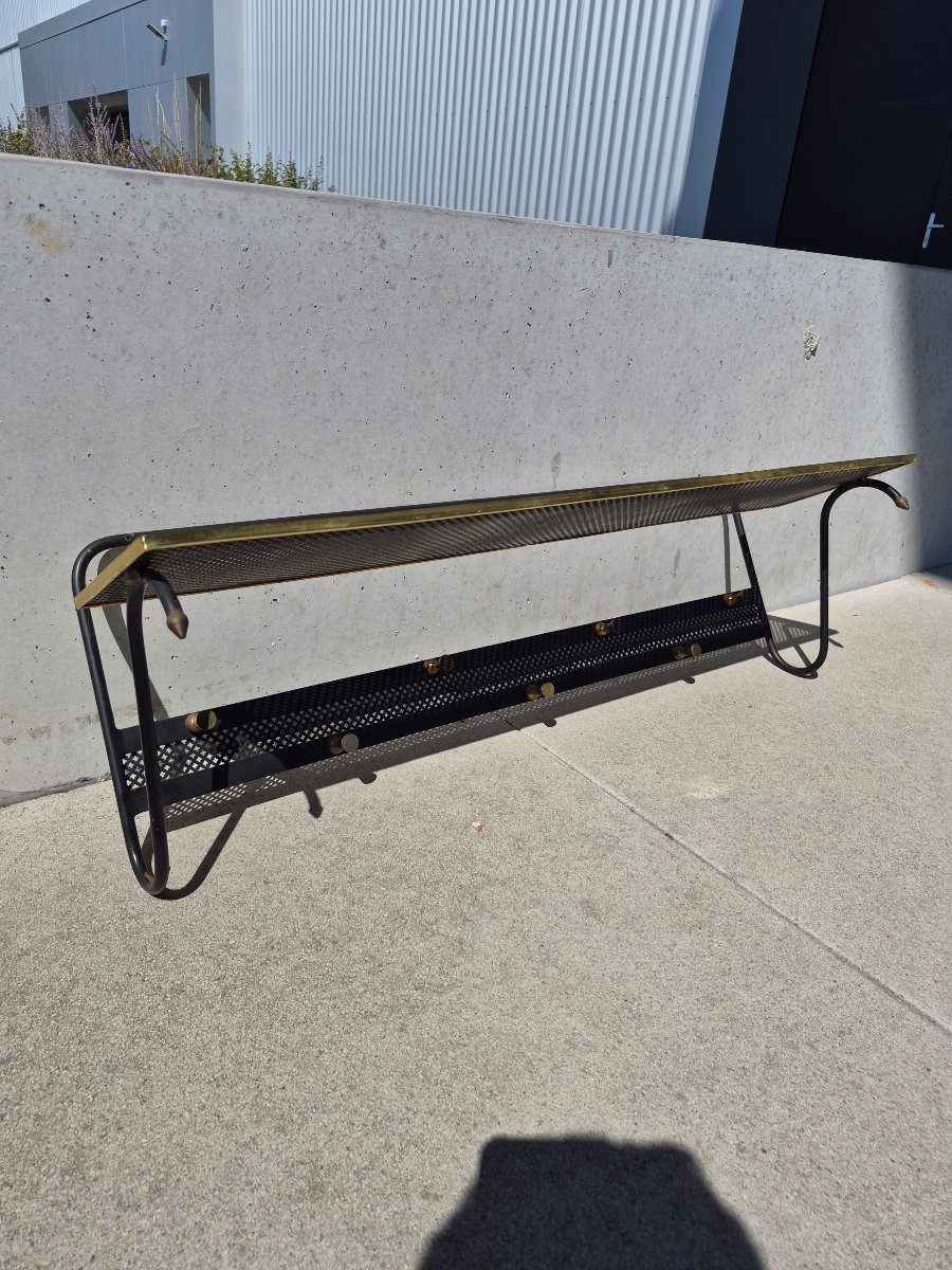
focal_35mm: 23
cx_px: 476
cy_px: 635
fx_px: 843
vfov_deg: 73.9
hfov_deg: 58.9
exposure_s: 1/7696
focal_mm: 5.4
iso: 64
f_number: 1.8
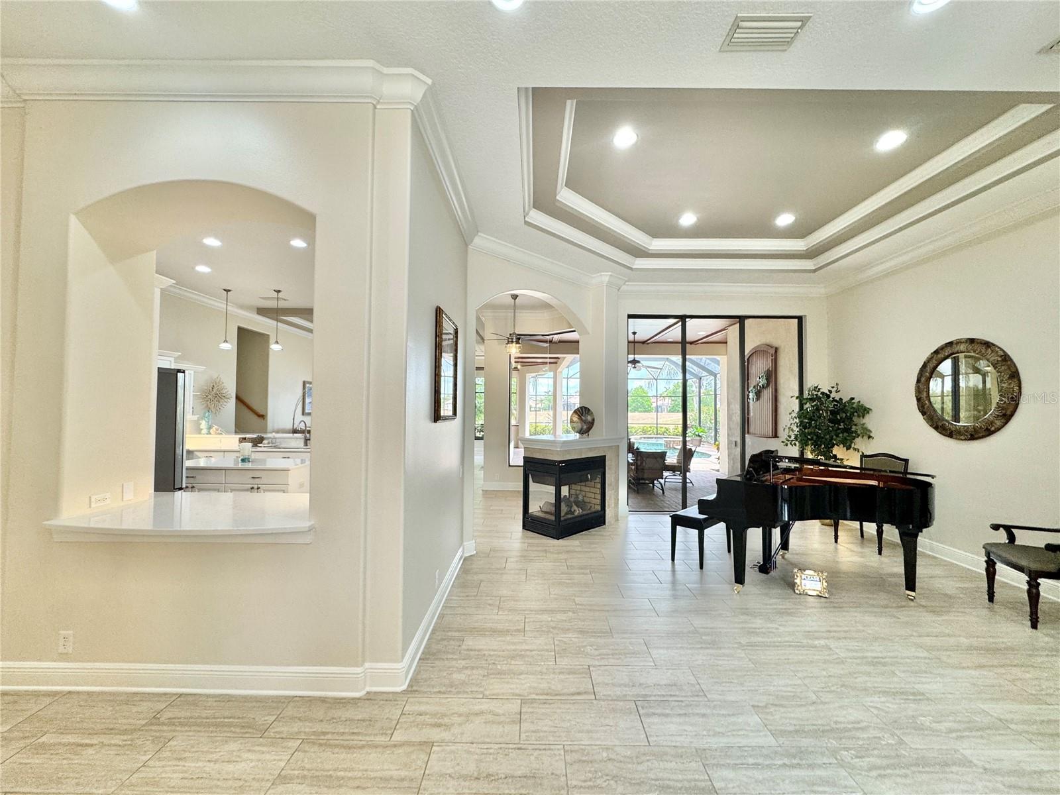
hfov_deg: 102.1
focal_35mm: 14
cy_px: 398
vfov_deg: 85.7
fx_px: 429
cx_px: 530
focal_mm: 2.22
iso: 160
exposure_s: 1/120
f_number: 2.2
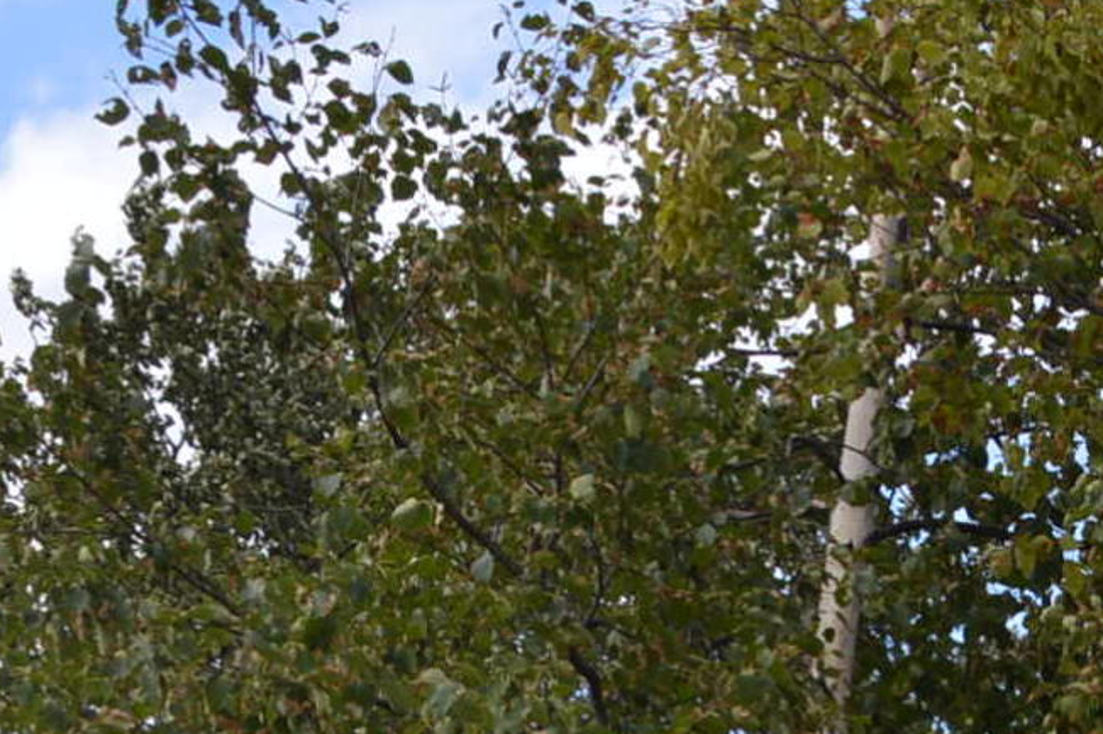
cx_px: 1062
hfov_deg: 13.4
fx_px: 4653
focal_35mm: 152
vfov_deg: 8.4
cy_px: 1631
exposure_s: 1/200
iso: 100
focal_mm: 22
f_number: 5.6
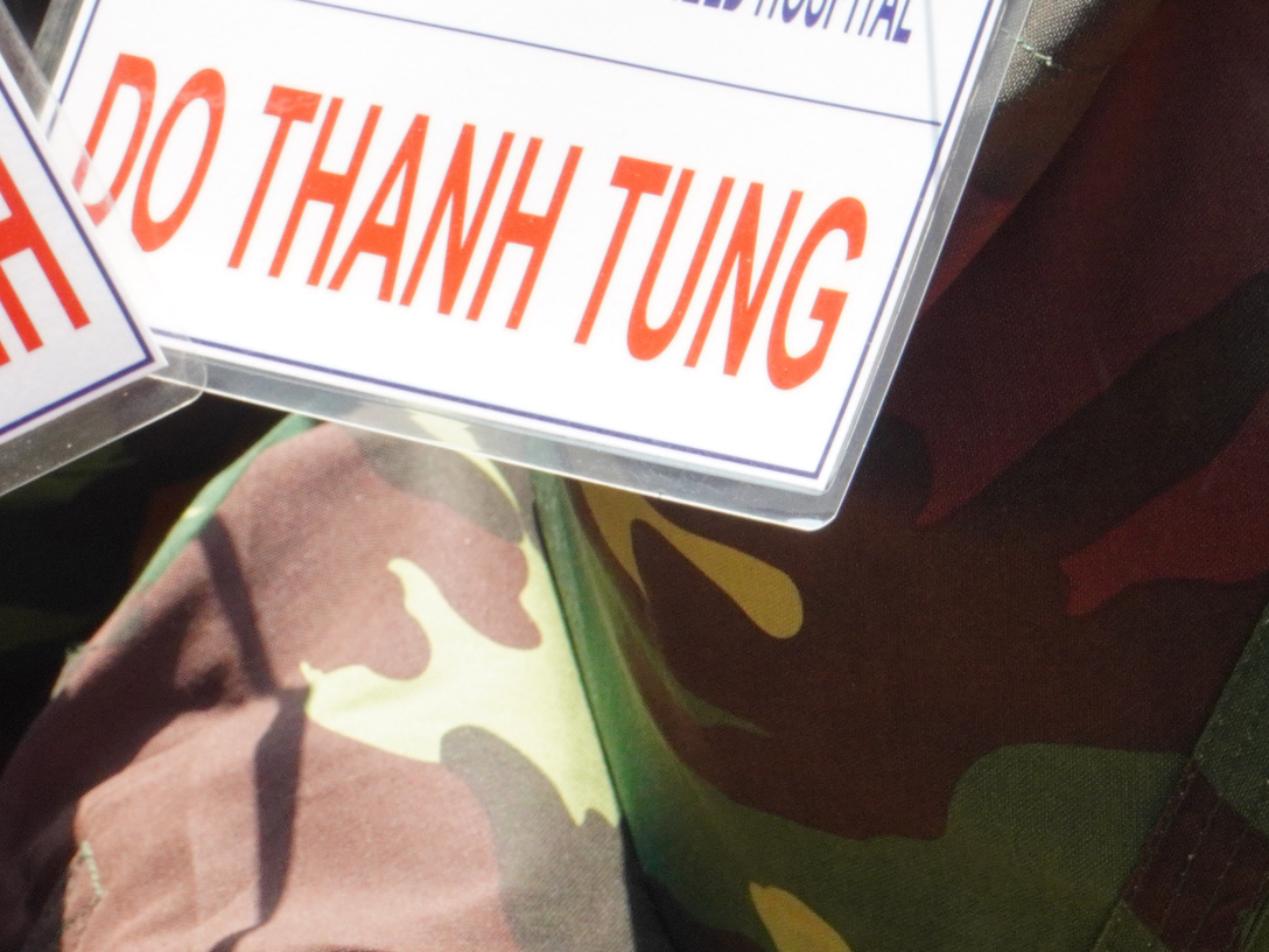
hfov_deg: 9.5
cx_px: 6
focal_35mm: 207
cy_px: 281
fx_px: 7593
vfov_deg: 7.2
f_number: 16
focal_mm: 61
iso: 800
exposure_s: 1/125
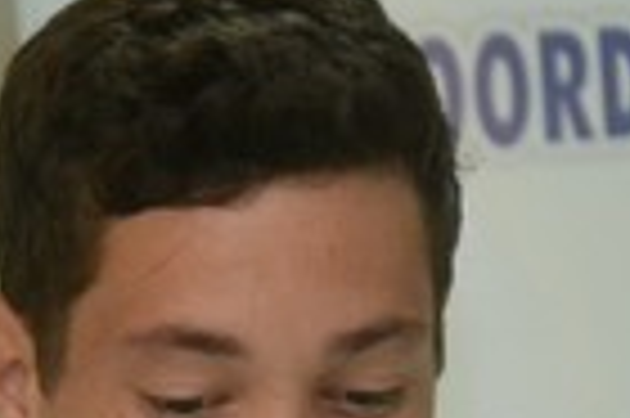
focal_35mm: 580
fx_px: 10138
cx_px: 63
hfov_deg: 3.6
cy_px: 535
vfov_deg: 2.4
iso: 3200
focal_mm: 120
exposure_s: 1/100
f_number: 5.6
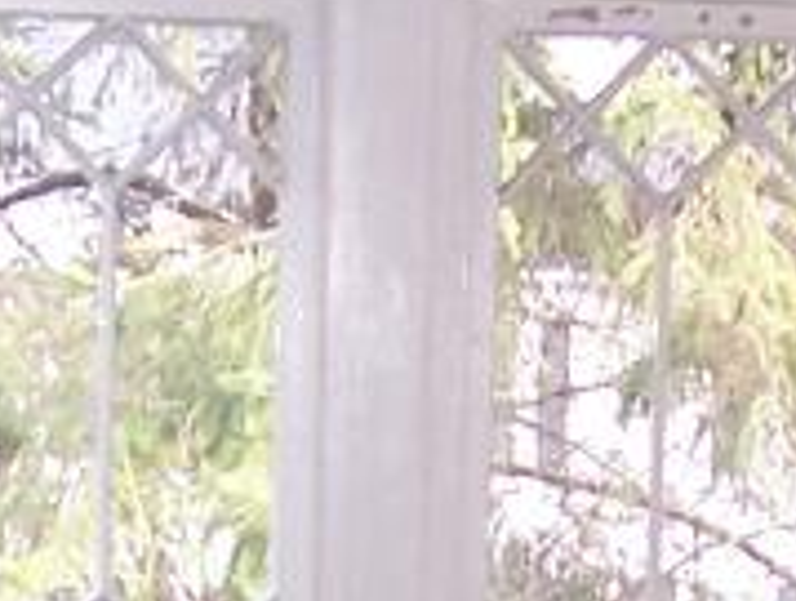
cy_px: 824
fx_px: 4470
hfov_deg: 10.2
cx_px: 409
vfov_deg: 7.6
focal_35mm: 194
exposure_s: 1/60
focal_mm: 5.6
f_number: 2.7
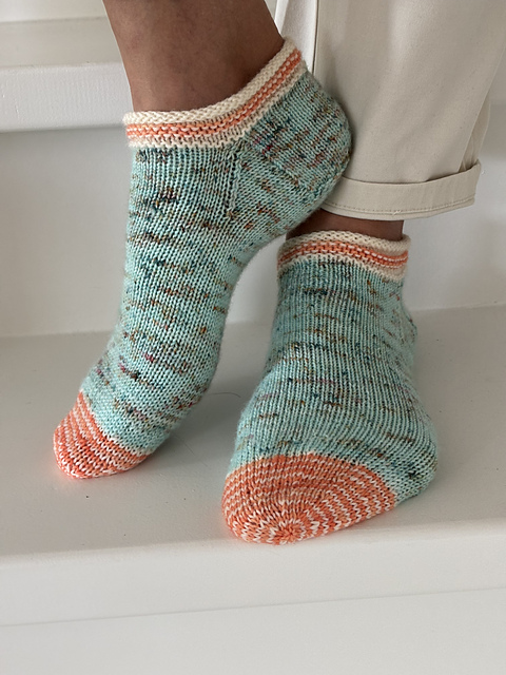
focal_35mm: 52
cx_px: 253
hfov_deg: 28.0
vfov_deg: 36.8
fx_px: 1013
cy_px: 338
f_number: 1.6
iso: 160
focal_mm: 5.96
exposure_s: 1/60
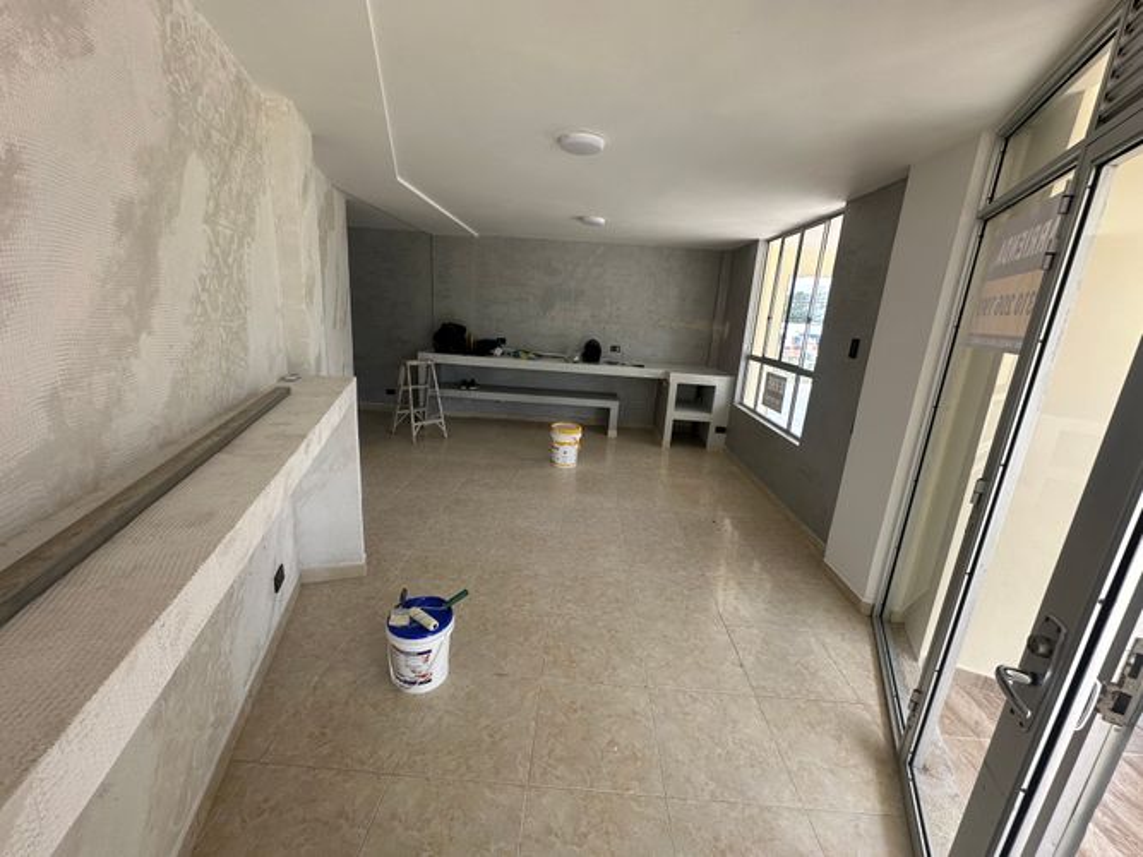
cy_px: 428
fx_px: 462
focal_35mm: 14
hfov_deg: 102.1
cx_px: 572
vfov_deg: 85.7
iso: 40
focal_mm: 2.22
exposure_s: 1/140
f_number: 2.2
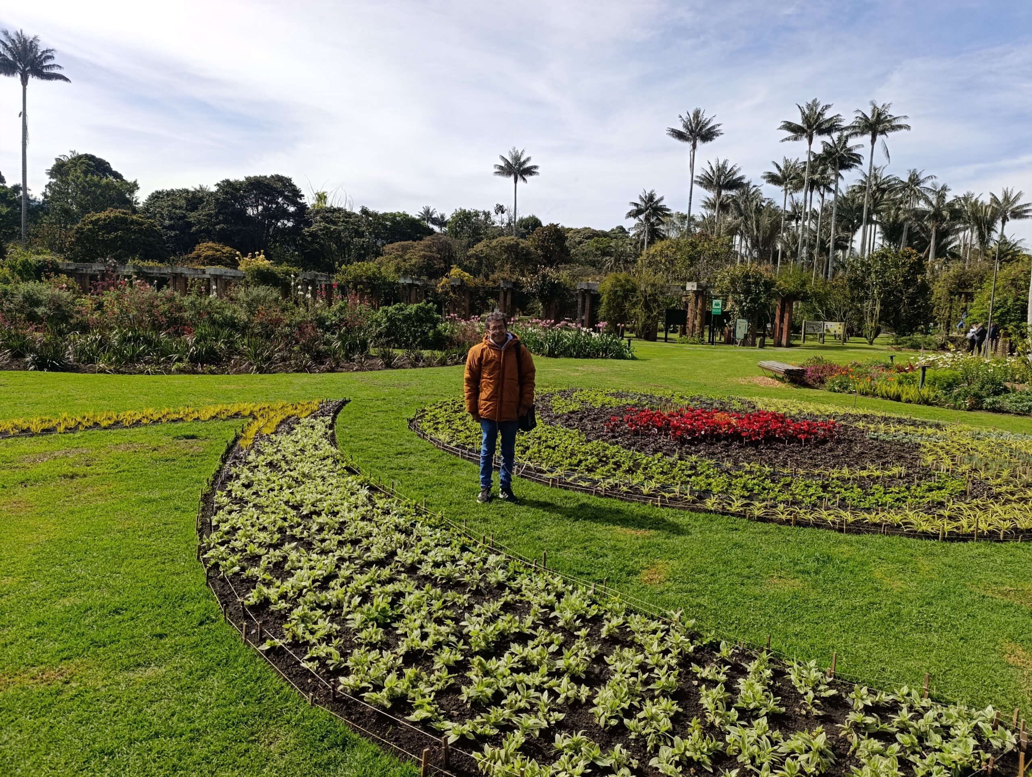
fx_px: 687
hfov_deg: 73.8
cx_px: 516
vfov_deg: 59.0
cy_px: 388
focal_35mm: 23
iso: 50
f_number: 1.6
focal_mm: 6.14
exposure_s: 1/732
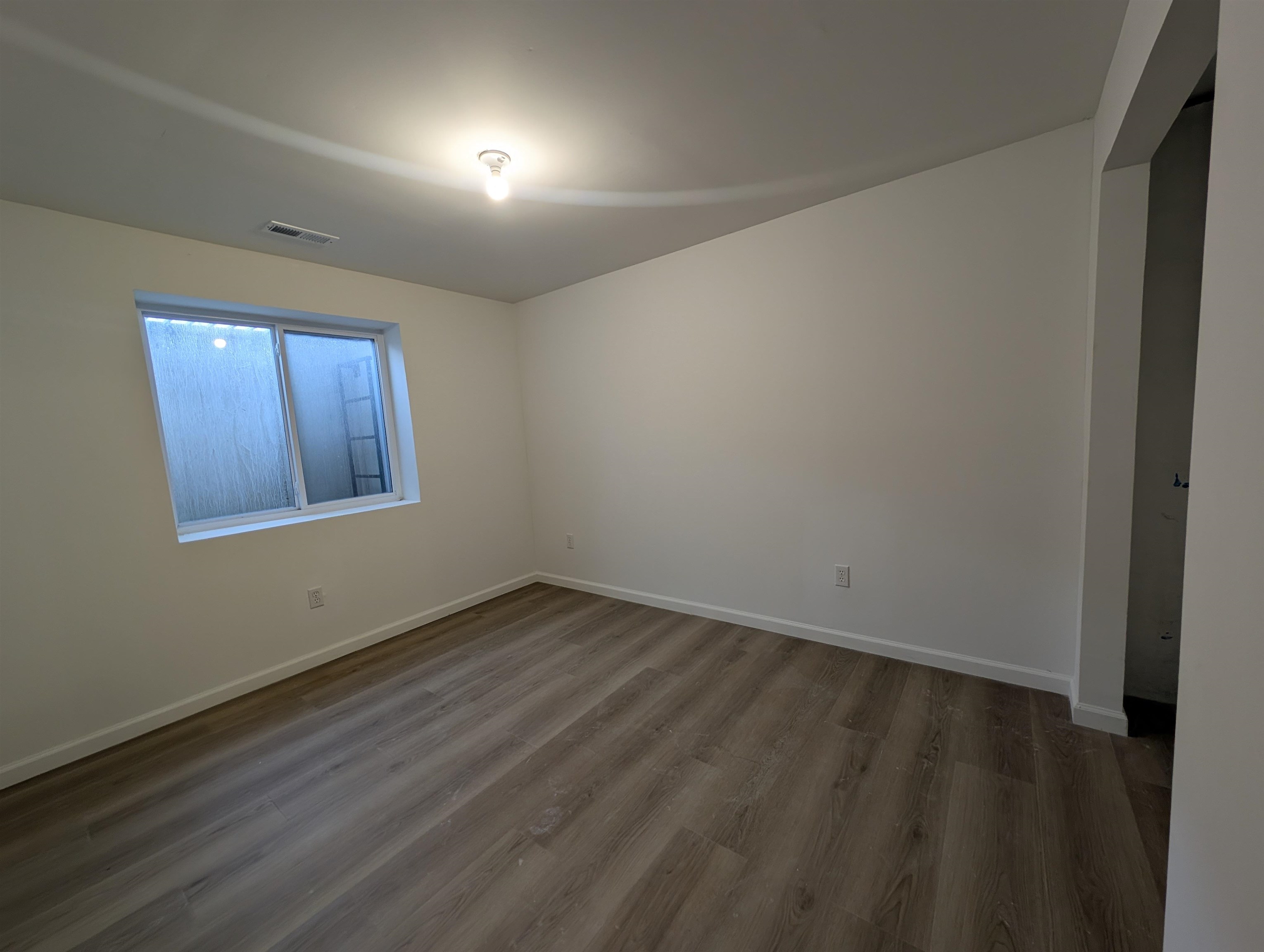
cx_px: 632
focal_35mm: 12
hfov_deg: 110.5
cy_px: 476
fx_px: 439
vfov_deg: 94.6
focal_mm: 2.23
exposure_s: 1/24
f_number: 1.95
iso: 49
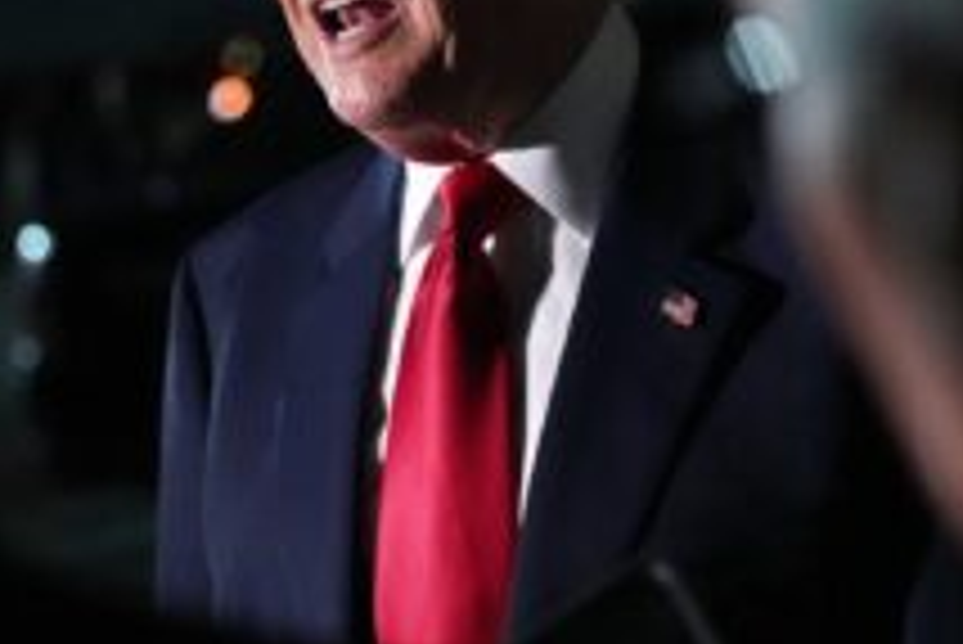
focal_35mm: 102
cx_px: 432
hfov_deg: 20.0
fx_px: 2730
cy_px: 239
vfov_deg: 13.4
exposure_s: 1/320
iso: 4000
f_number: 1.4
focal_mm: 35
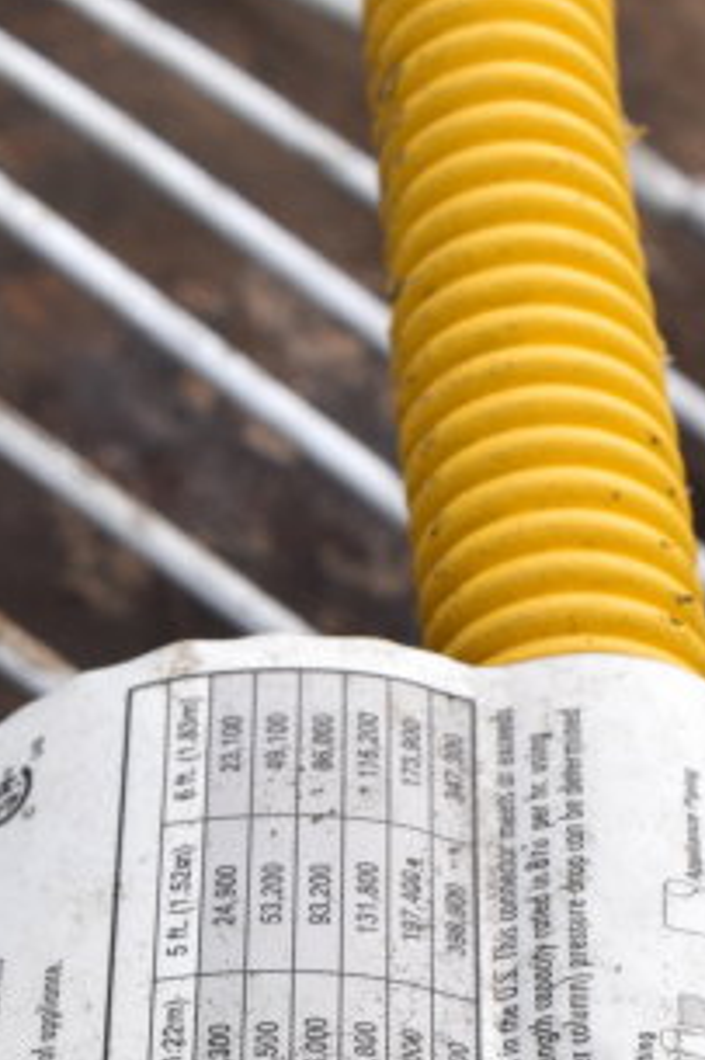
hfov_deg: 14.5
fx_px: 2779
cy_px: 1375
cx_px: 326
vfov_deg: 19.8
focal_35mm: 94
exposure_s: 1/250
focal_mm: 21
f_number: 8
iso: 200
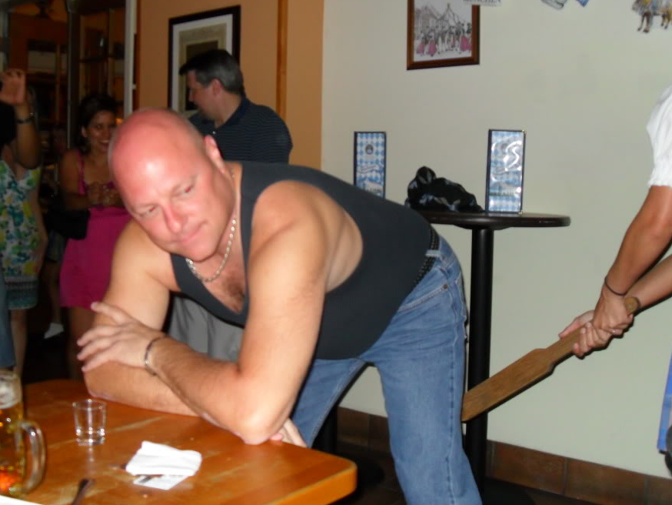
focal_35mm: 41
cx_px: 343
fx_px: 796
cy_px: 254
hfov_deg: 45.8
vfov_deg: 35.2
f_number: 2.8
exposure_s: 1/45
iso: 200
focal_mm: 6.2
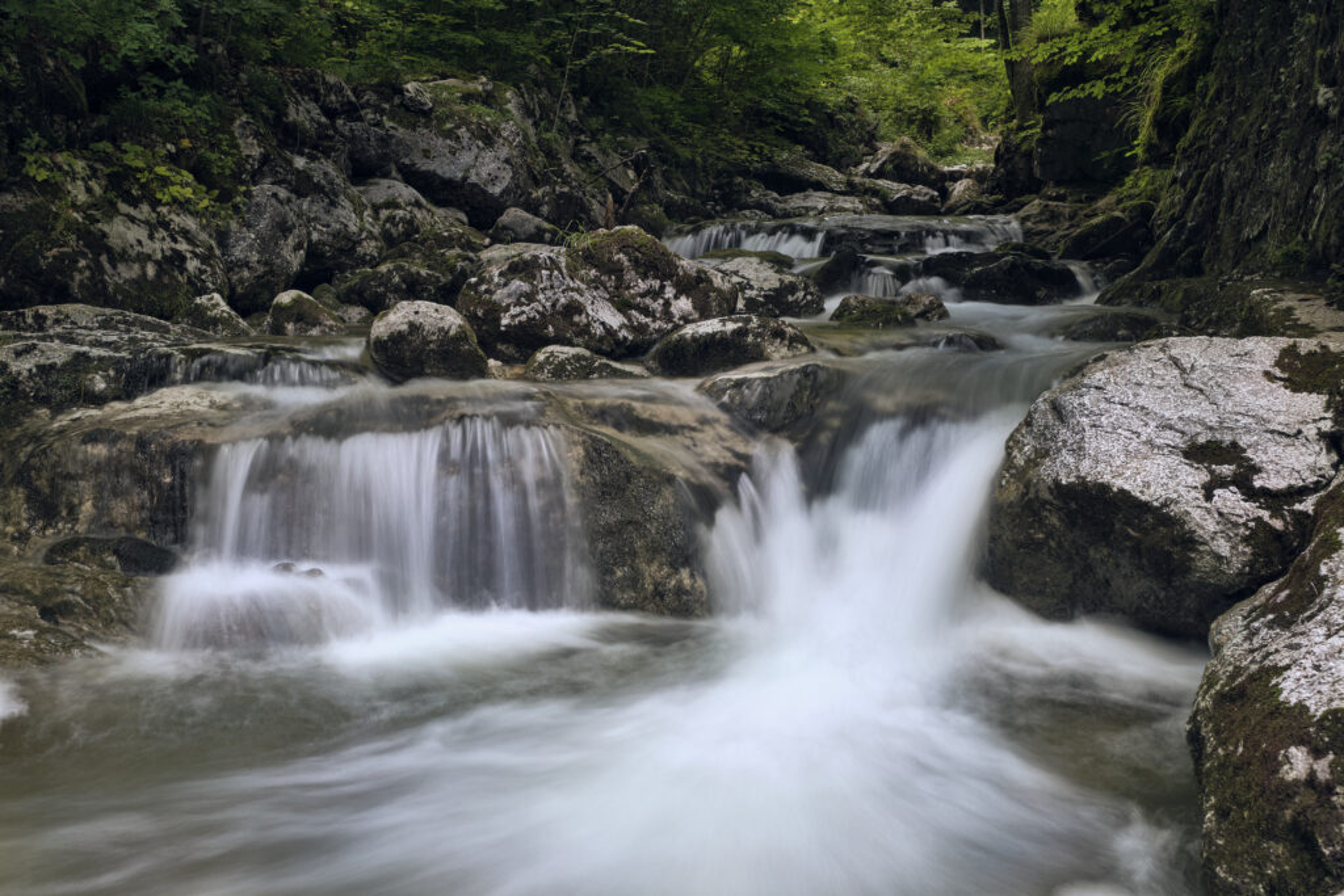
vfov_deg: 36.9
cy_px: 448
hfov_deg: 53.1
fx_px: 1344
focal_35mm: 36
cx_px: 672
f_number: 8
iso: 160
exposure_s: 1/1.43
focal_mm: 24
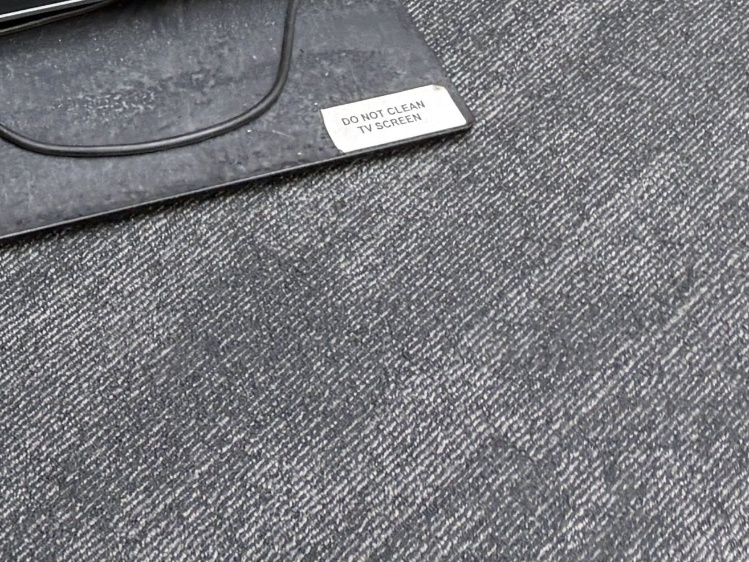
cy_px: -630
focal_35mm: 113
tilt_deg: -28.1
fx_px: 2445
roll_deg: -3.0
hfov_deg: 16.8
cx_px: -116
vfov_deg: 11.5
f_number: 1.6
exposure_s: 1/50
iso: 80
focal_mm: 5.96
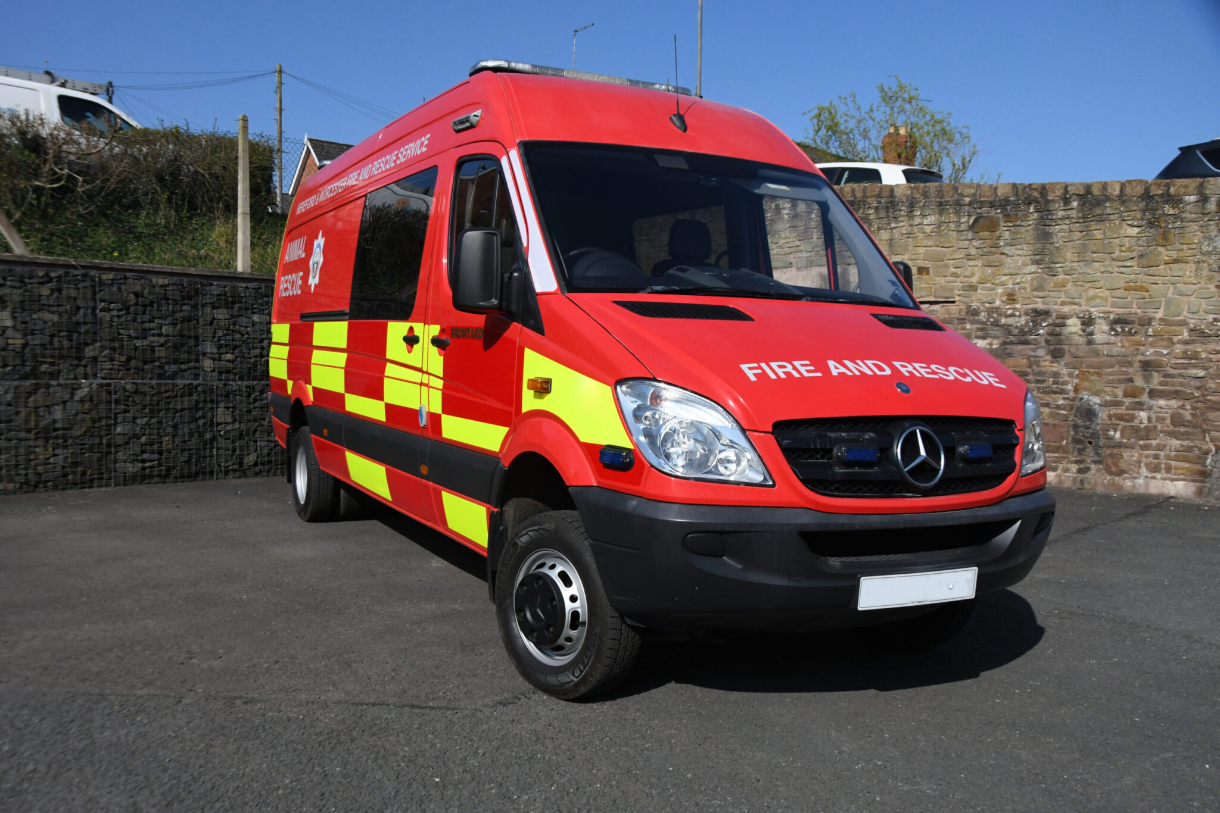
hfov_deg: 57.2
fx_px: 1118
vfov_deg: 40.0
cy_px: 406
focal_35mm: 33
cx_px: 610
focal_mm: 22
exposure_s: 1/6400
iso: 1000
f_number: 8
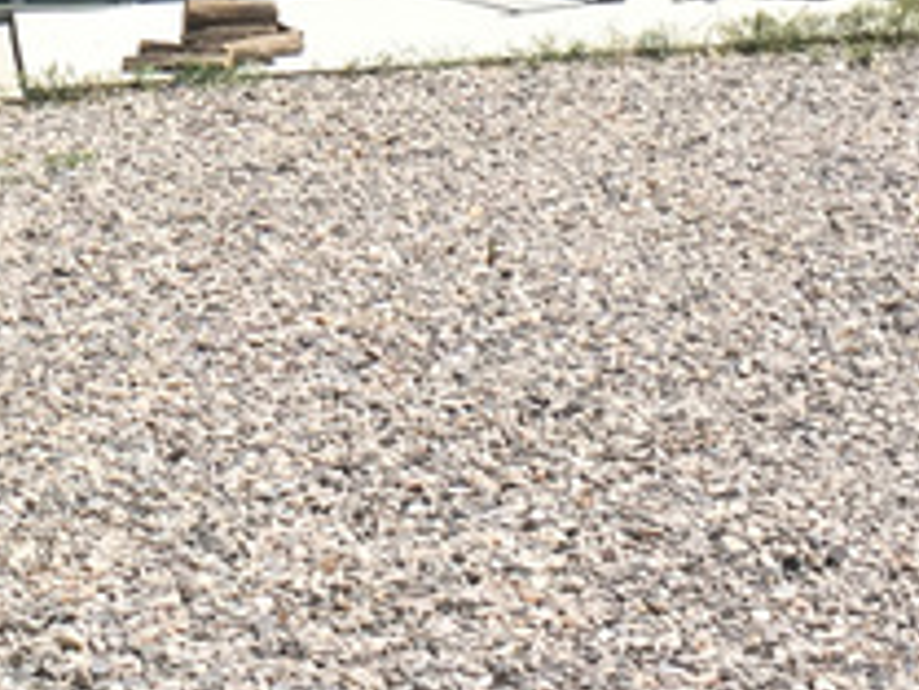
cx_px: 26
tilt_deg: +2.1
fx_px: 3772
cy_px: -387
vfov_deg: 10.1
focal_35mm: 142
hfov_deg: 13.7
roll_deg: -0.2
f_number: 2.2
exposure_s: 1/1399
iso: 25
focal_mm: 4.15
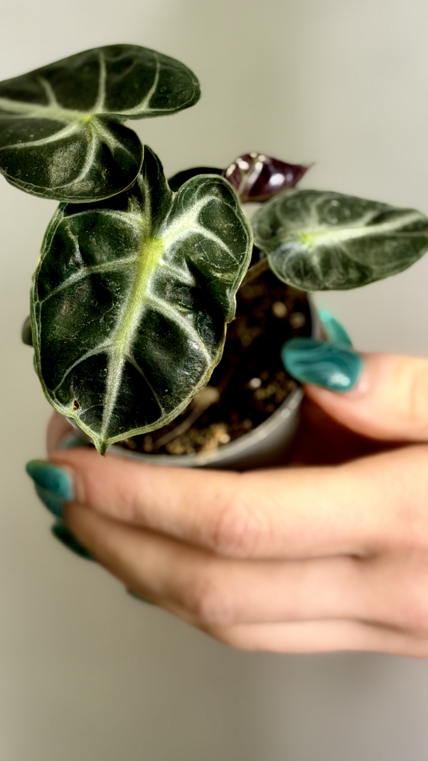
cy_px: 216
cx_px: 344
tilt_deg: -8.8
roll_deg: -2.4
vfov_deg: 22.8
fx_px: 1877
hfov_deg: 13.0
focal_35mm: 93
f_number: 1.78
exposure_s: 1/128
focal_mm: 6.76
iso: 50
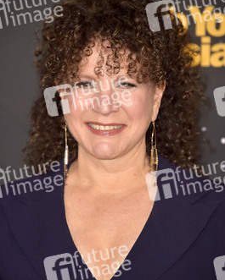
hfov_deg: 5.9
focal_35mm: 261
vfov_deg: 7.4
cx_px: 112
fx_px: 2172
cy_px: 139
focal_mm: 230
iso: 400
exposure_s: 1/250
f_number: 7.1
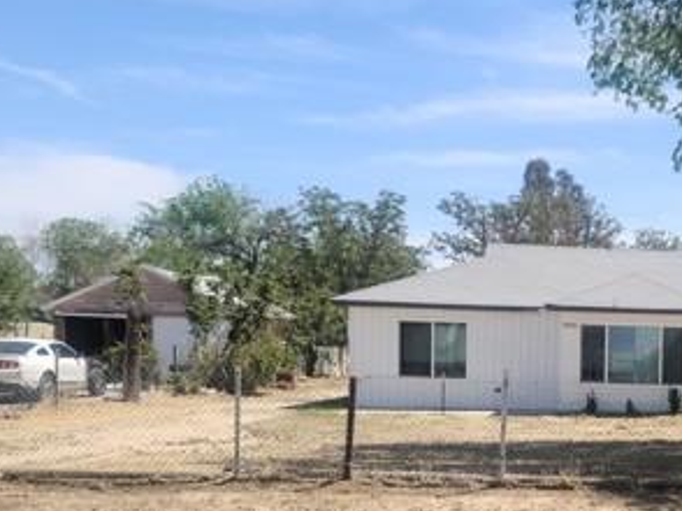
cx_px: 668
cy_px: 434
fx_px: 1201
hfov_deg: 29.8
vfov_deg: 23.5
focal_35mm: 61
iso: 25
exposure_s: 1/814
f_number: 2
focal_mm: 5.9
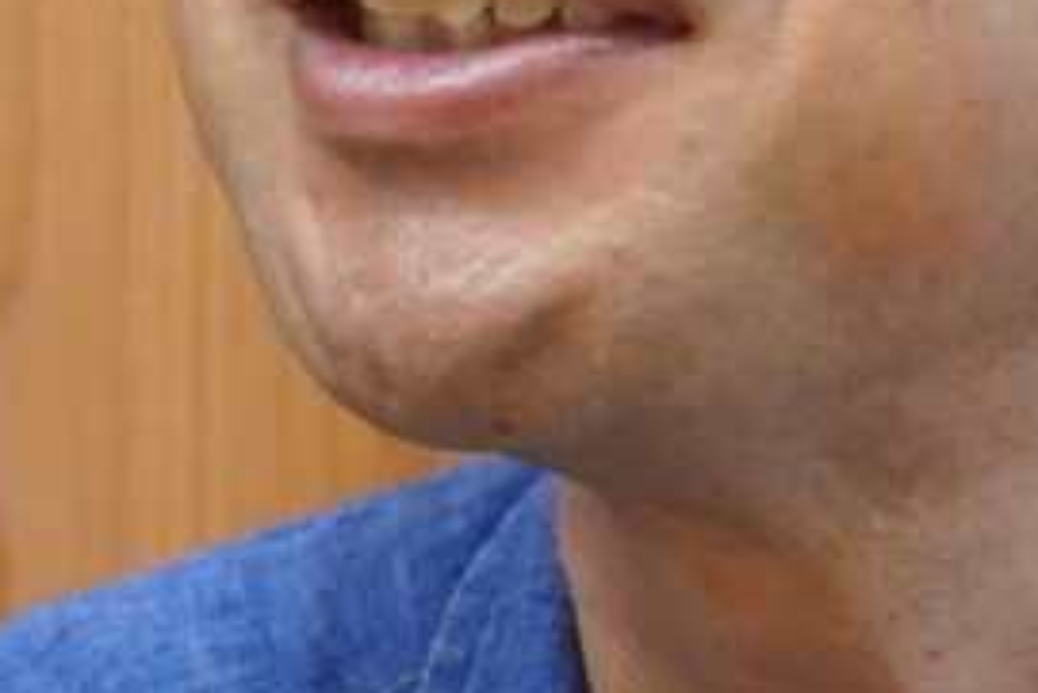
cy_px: 446
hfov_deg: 7.4
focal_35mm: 277
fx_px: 7982
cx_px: 613
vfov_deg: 5.0
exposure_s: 1/160
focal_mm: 25
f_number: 4.5
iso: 4000
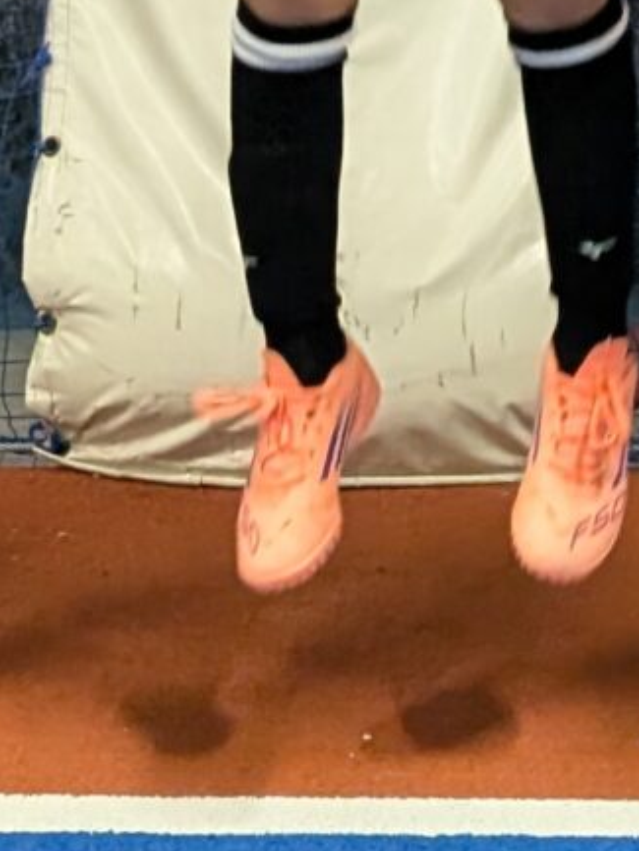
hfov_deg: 10.3
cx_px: 722
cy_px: -548
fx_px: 3493
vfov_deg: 12.9
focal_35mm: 142
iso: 1618
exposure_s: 1/144
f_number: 1.68
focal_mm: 6.9
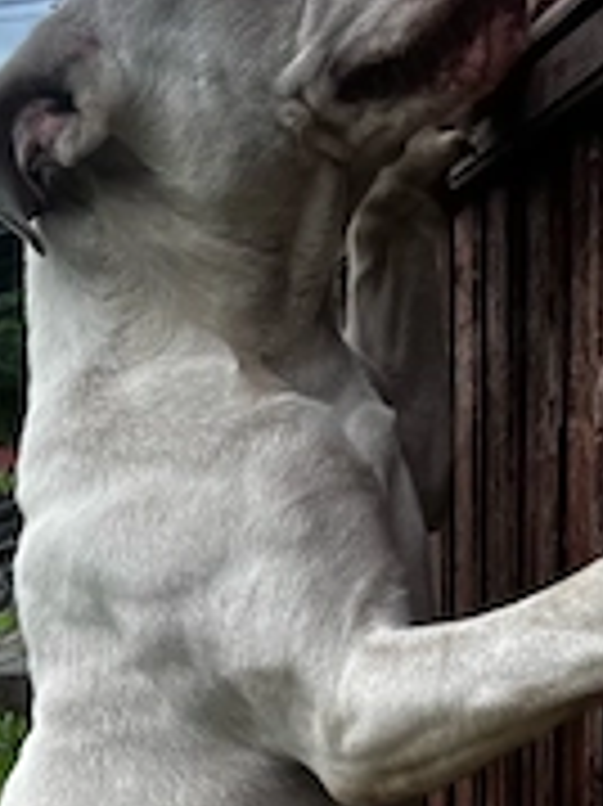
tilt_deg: -10.1
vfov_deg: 31.1
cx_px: 216
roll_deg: +4.1
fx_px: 1349
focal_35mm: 58
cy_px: 779
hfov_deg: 25.1
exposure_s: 1/692
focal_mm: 5.7
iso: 50
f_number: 1.5
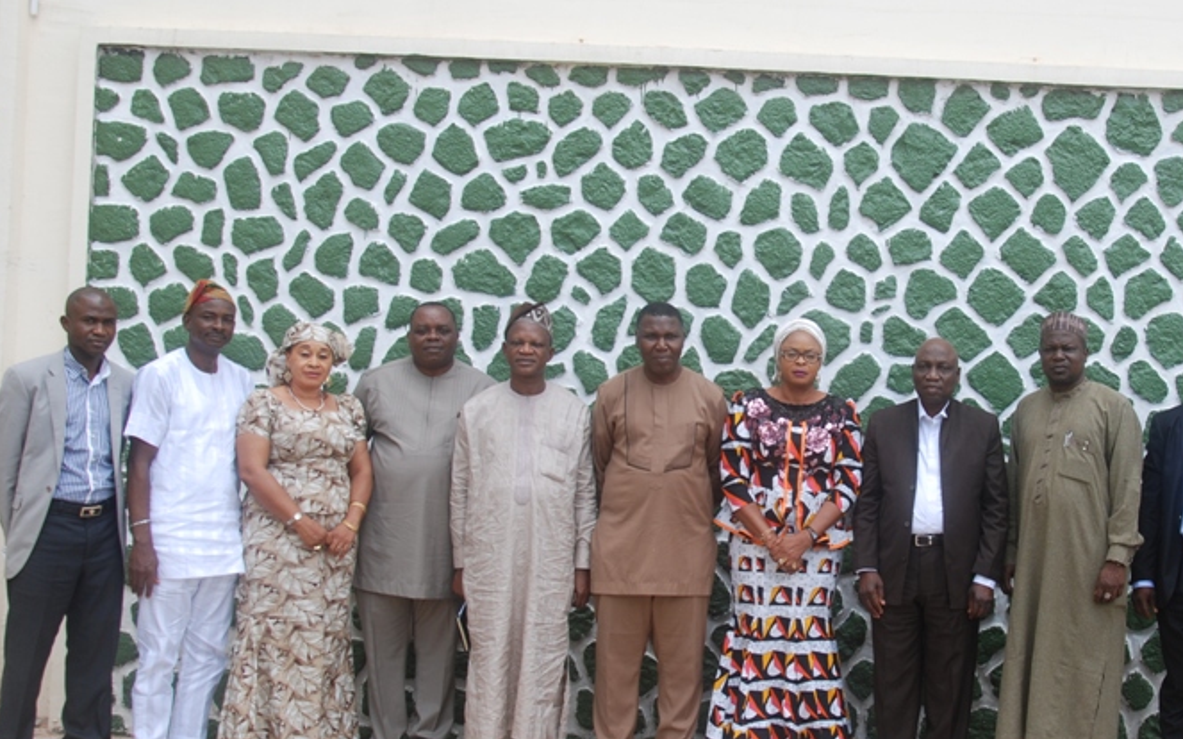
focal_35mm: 52
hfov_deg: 38.2
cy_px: 395
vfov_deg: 24.8
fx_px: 1676
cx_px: 835
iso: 100
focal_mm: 22
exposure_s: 1/160
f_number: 6.3
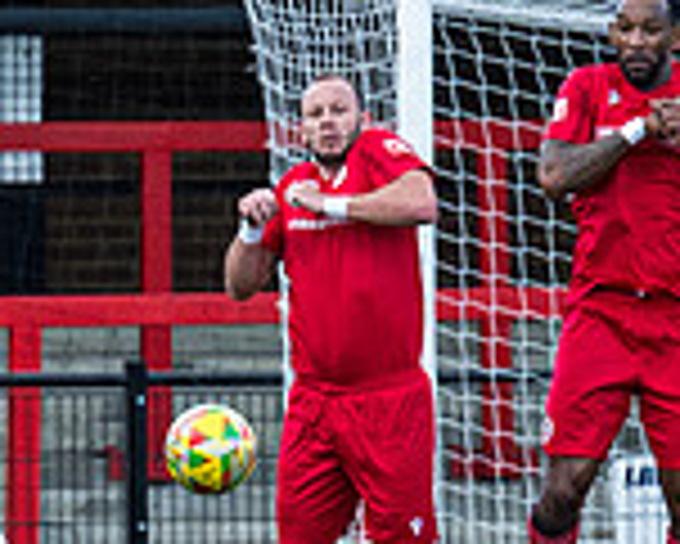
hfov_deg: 1.2
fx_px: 33712
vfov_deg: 0.9
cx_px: 398
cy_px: 535
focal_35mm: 1674
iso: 500
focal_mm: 200
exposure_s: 1/2000
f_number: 4
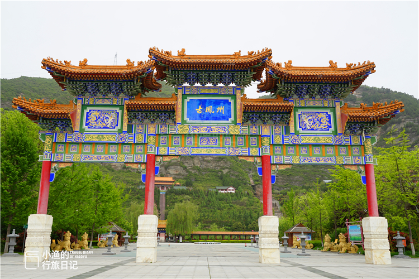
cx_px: 210
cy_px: 140
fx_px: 361
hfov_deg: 60.3
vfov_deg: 42.3
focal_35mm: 31
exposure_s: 1/80
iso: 100
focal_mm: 31
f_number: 11
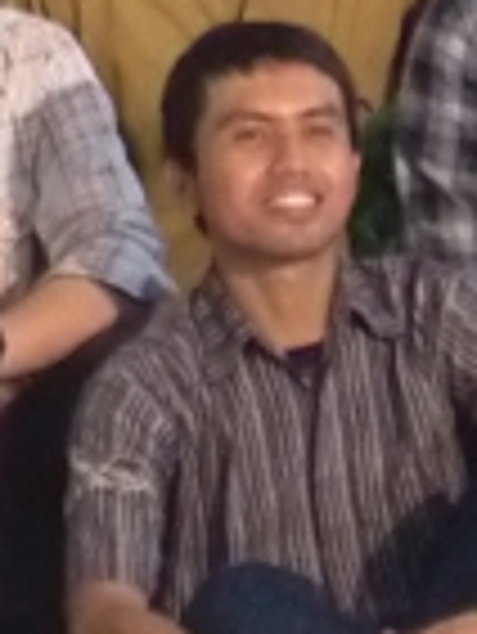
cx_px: -144
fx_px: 5063
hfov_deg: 5.4
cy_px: -382
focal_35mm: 276
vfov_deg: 7.0
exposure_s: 1/10
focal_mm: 6.66
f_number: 3.9
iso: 400
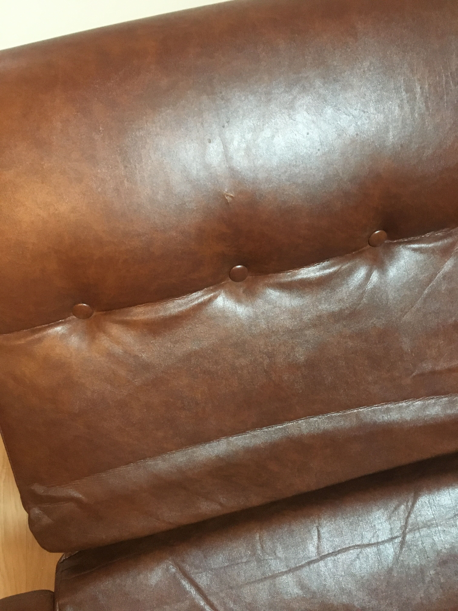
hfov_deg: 48.2
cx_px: 229
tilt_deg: -55.4
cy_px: 306
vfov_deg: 61.7
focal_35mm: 29
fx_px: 512
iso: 250
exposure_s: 1/17
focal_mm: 4.15
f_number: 2.2
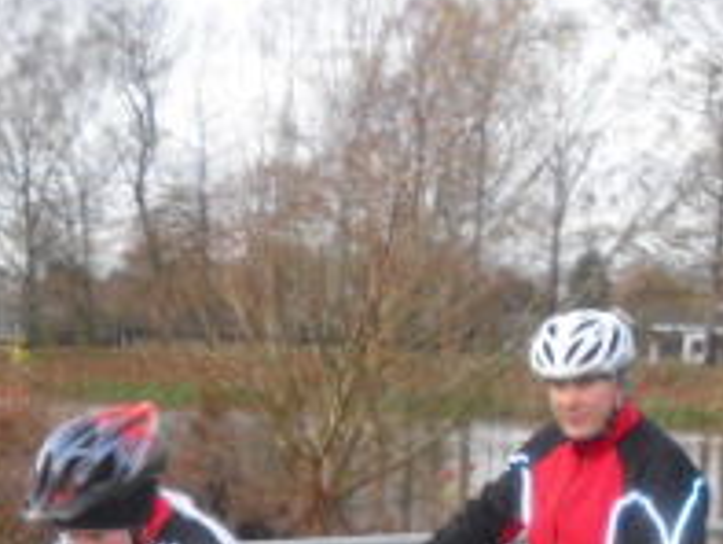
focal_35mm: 91
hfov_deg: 21.3
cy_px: 588
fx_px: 1902
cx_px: 147
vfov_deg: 15.8
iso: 200
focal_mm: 4.65
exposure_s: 1/400
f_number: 2.6
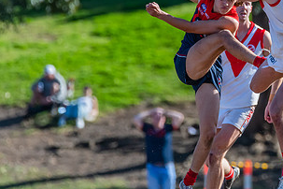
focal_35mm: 1094
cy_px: 86
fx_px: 8599
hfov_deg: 1.9
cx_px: 270
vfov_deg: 1.3
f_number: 6
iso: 900
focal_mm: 450
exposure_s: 1/1600
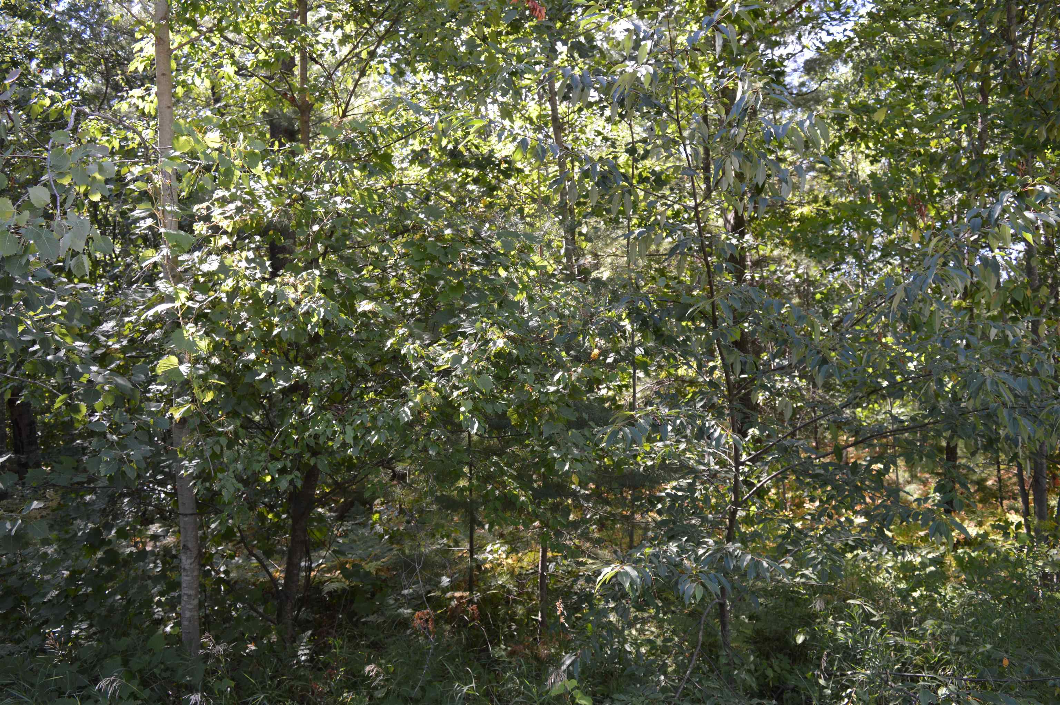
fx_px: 794
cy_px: 352
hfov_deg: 67.4
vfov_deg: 47.8
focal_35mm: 27
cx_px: 530
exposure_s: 1/125
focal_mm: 18
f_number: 5.6
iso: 250
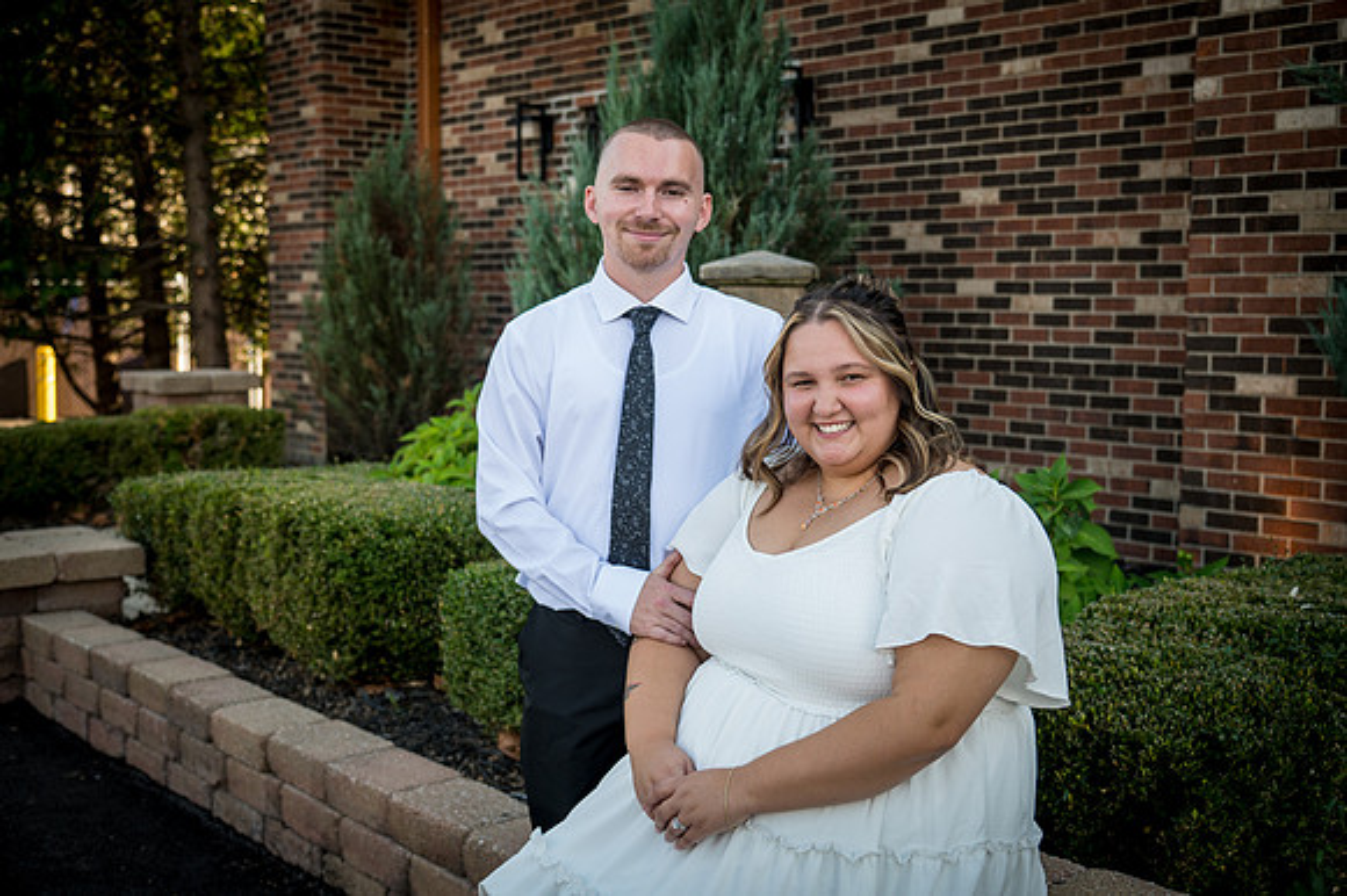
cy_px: 448
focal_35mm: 40
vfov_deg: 33.4
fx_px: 1496
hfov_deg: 48.5
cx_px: 674
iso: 200
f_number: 4.5
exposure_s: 1/250
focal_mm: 40
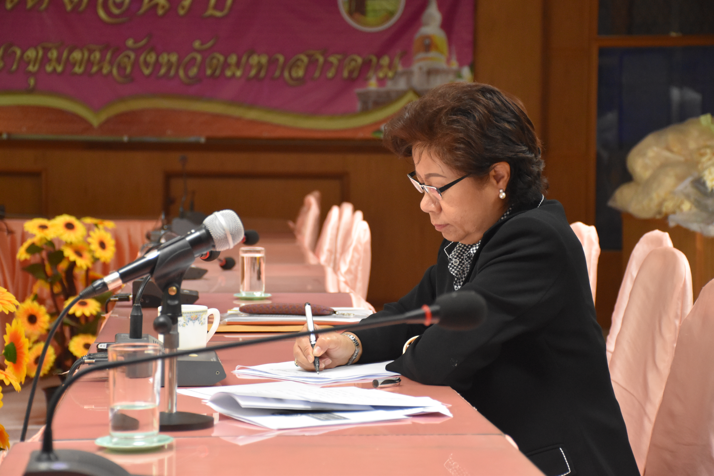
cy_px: 238
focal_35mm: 93
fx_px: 1844
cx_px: 357
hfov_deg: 21.9
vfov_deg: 14.7
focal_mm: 62
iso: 2500
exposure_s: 1/60
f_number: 5
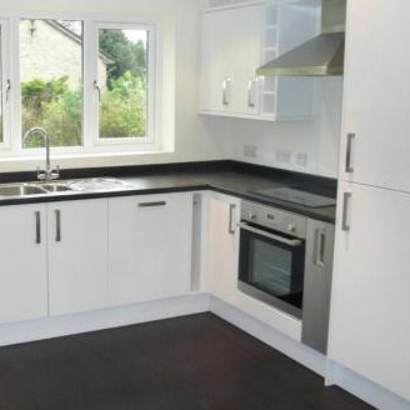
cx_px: 98
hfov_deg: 37.3
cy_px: 194
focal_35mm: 44
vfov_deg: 38.3
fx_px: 590
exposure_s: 1/30
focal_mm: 4.6
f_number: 2.8
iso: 160
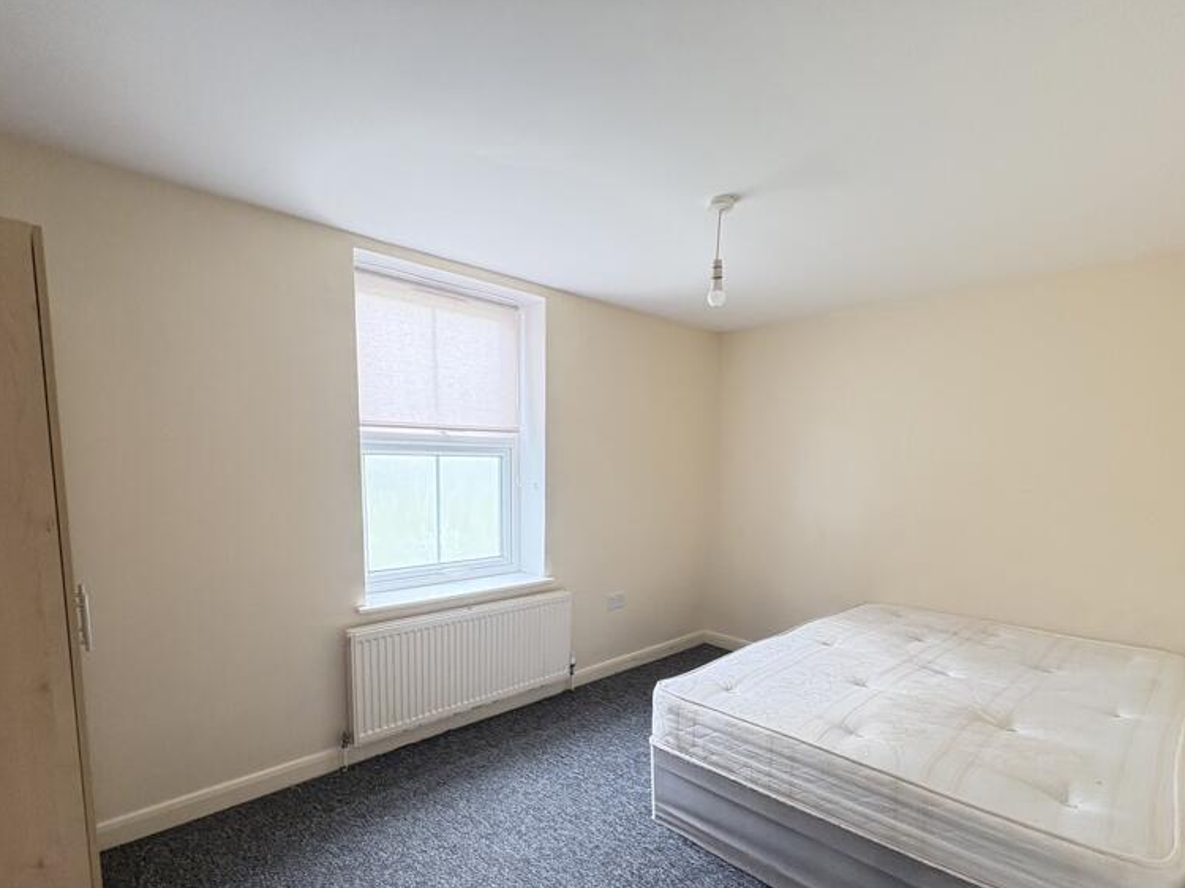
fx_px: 582
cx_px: 589
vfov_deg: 73.9
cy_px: 533
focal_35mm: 17
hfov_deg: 91.0
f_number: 2.2
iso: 250
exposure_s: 1/60
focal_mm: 2.22
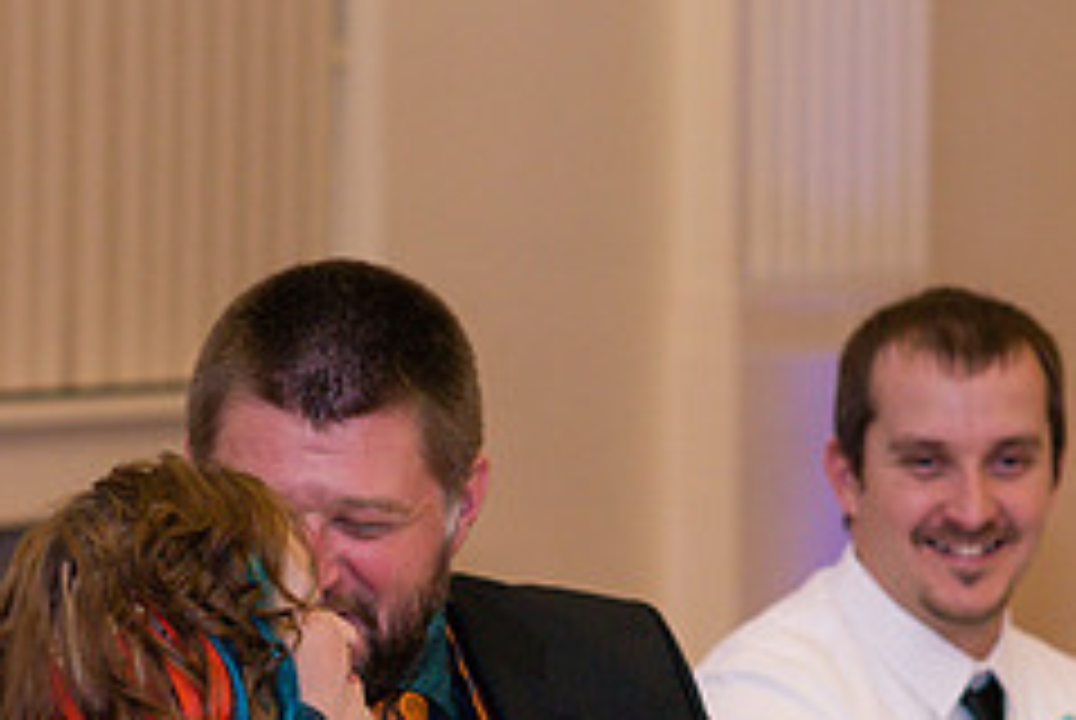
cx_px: 275
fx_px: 6165
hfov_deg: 10.0
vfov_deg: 6.7
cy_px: 718
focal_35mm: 206
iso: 640
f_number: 3.2
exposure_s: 1/100
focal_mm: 85
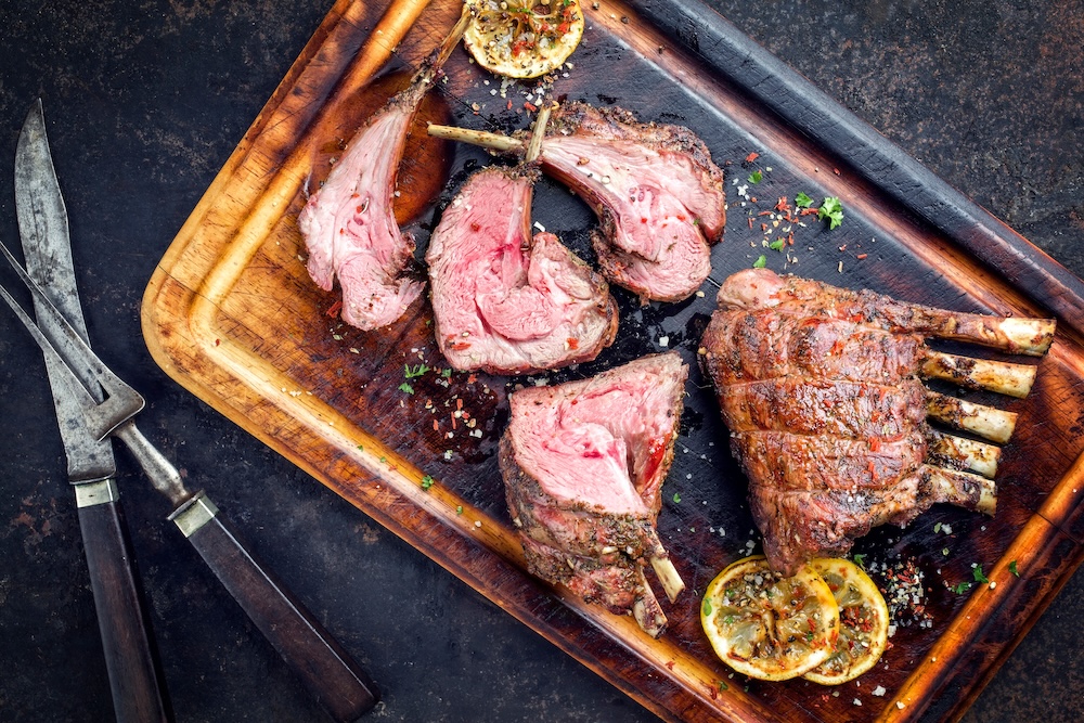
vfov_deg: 27.0
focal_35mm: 50
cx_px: 542
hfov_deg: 39.6
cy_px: 362
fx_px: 1506
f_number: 8
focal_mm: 50
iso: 200
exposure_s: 1/200
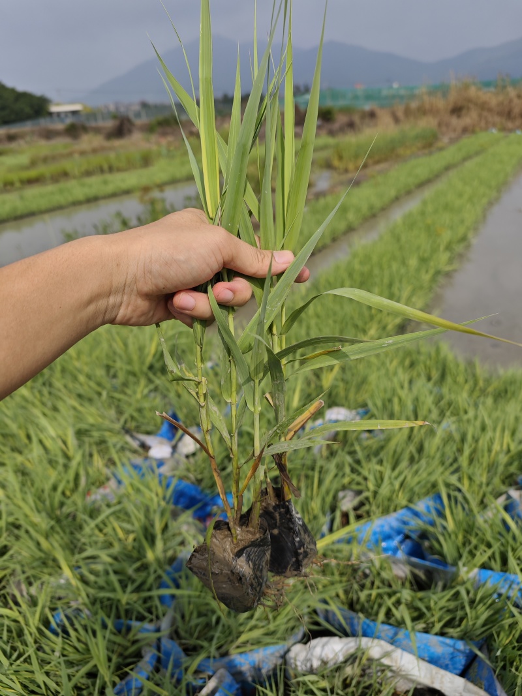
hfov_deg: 58.9
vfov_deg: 73.9
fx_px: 463
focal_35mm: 23
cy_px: 348
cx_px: 261
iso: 50
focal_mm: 6.55
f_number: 1.6
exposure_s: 1/3300
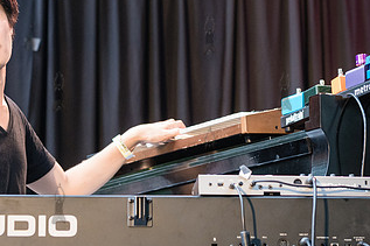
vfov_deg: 9.8
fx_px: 1438
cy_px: 38
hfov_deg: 14.6
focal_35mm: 140
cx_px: 103
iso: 2000
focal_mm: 62
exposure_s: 1/160
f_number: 4
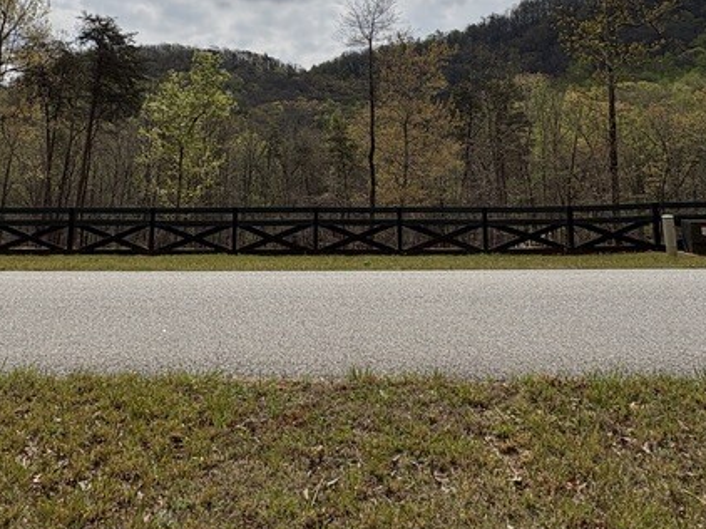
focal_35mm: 34
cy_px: 67
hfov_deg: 53.4
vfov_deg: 39.2
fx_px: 693
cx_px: 264
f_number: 2.2
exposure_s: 1/5650
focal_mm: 2.22
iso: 40
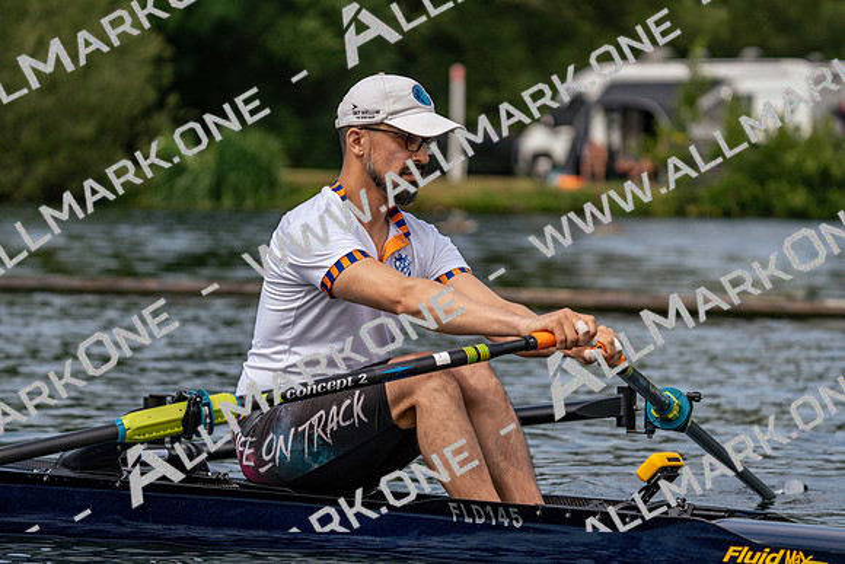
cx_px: 422
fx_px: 4695
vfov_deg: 6.9
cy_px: 282
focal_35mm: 200
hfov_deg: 10.3
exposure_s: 1/1600
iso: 320
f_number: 5.6
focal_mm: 200
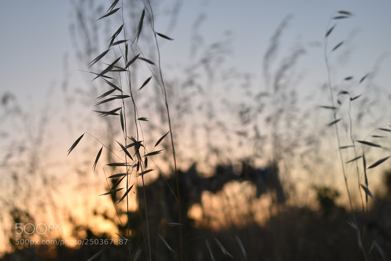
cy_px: 130
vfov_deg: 18.9
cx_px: 196
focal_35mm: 72
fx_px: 782
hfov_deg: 28.1
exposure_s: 1/250
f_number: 5.3
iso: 100
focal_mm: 48
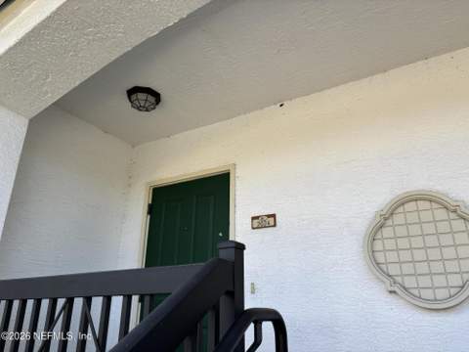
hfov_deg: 67.3
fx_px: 352
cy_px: 176
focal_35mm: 26
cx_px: 234
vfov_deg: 53.1
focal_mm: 5.96
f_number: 1.6
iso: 50
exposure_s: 1/752
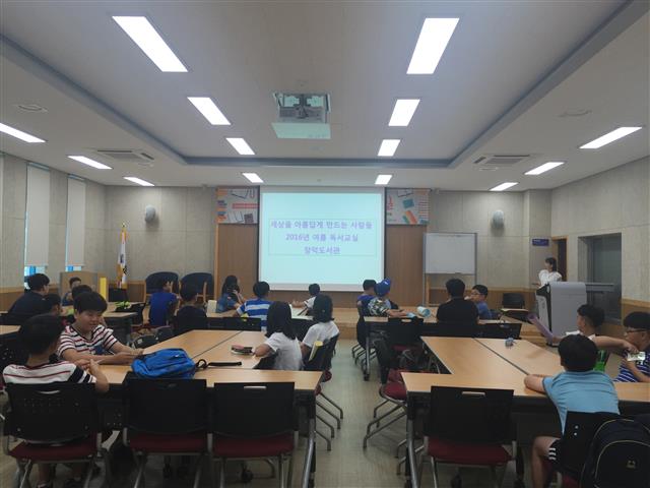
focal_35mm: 29
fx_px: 545
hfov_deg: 61.7
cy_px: 244
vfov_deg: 48.2
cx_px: 325
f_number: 2.2
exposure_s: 1/60
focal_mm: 4.15
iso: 32
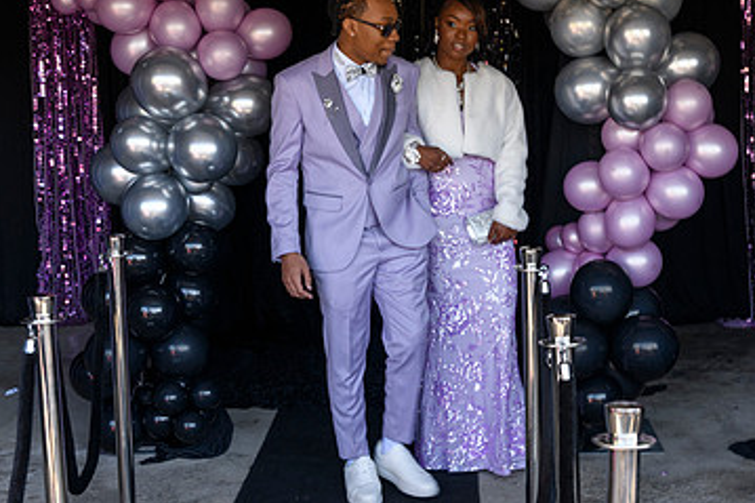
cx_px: 515
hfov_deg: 30.7
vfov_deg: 20.9
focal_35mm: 65
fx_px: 1363
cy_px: 212
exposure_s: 1/60
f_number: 5.6
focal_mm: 36
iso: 64
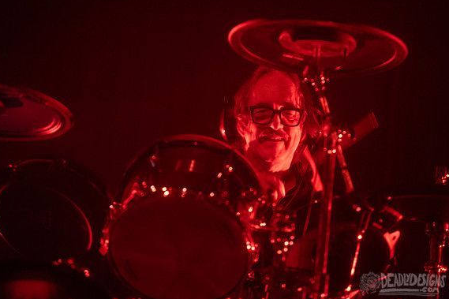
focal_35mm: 213
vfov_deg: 6.4
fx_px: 2656
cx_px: 254
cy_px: 128
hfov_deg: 9.7
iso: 2500
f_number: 3.2
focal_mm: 185
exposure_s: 1/160
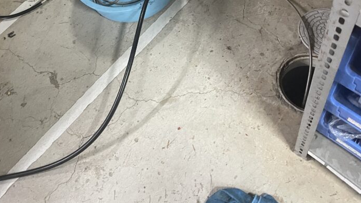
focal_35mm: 42
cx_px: 187
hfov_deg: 48.4
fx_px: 402
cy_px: -1
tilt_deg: -53.9
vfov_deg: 26.8
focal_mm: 4.2
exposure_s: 1/60
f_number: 1.6
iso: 400
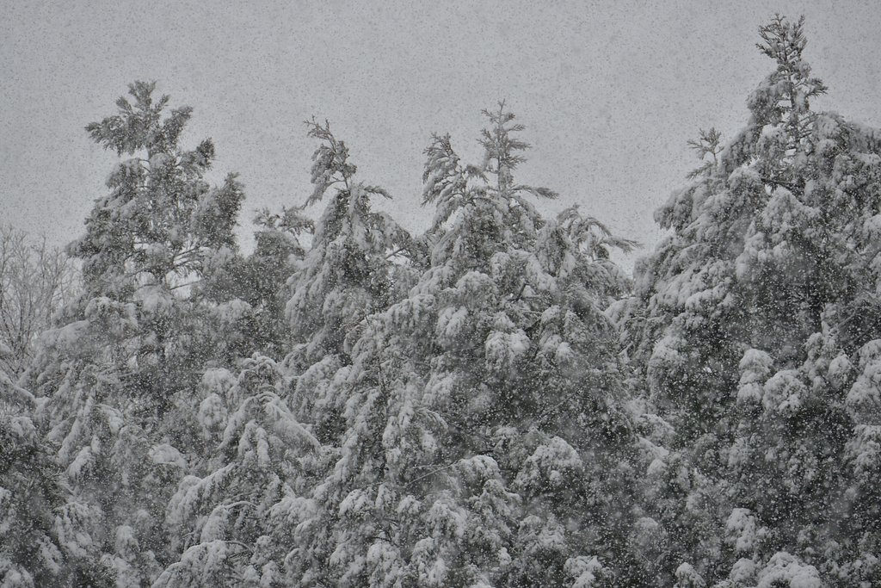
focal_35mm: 400
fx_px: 9790
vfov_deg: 3.4
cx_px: 440
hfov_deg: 5.2
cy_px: 294
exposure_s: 1/250
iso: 400
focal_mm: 400
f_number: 9
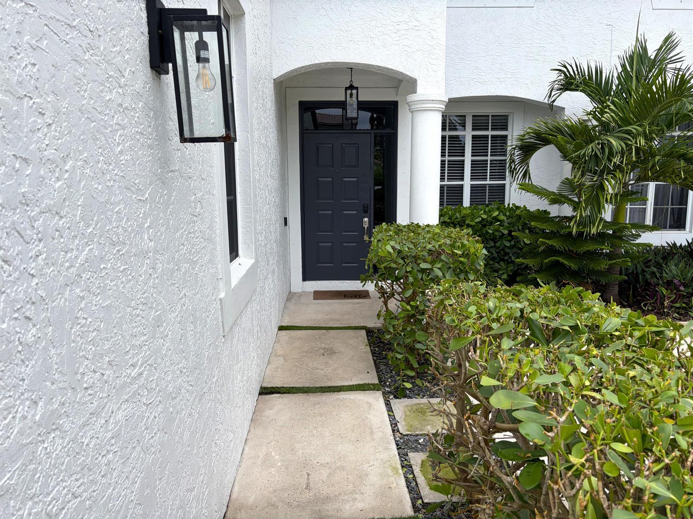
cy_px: 260
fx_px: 521
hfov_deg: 67.3
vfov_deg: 53.1
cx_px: 346
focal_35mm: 26
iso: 50
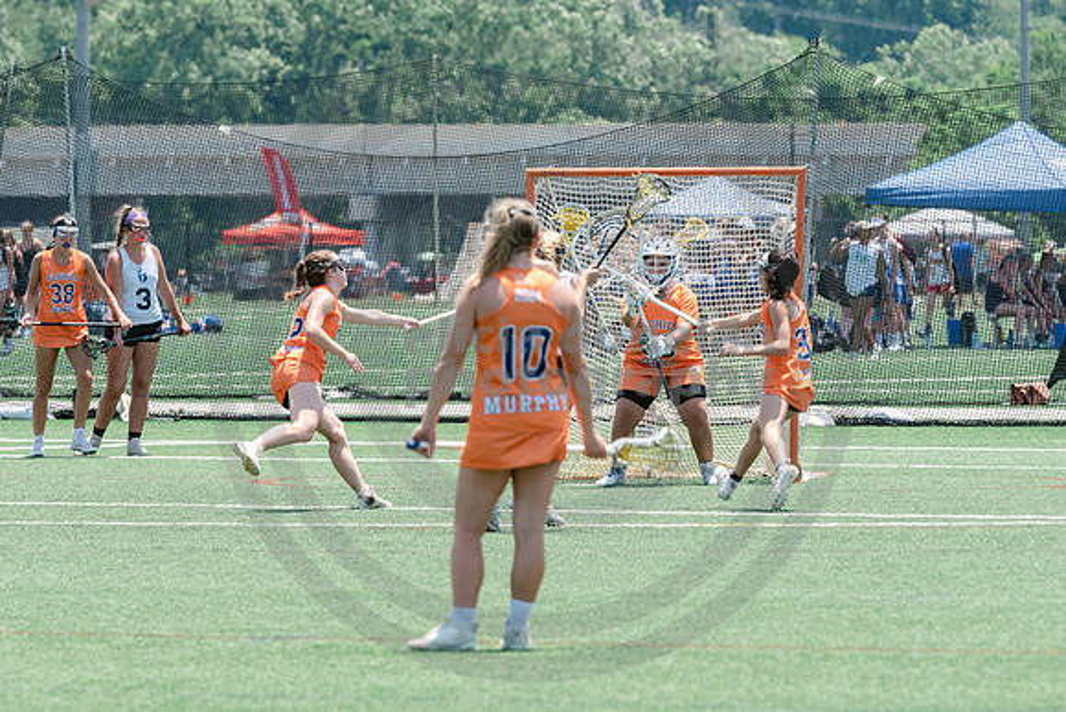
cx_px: 591
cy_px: 383
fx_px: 10962
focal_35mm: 370
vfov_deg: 3.7
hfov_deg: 5.6
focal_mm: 200
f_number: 5
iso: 400
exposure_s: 1/1600
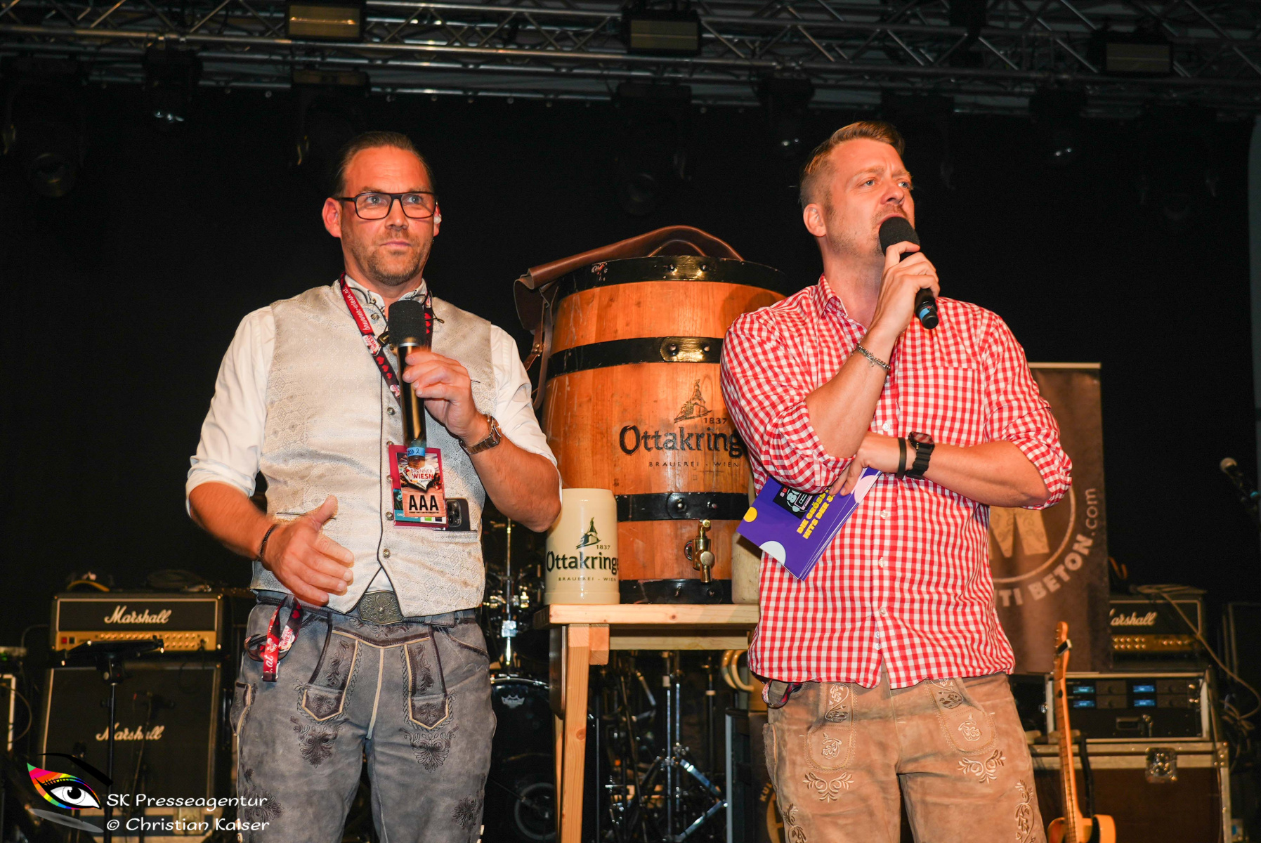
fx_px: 1577
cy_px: 422
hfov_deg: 43.6
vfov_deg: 29.9
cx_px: 630
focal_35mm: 45
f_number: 4
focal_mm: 30
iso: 125
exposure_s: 1/60
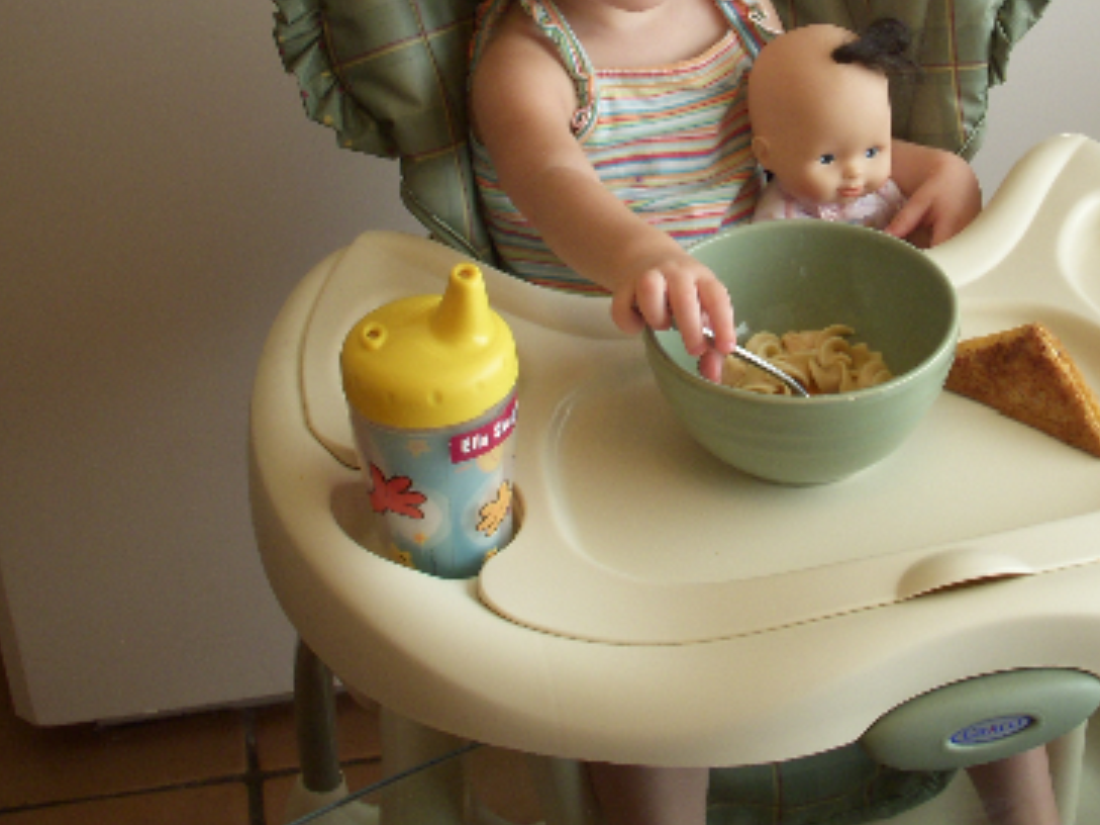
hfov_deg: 28.8
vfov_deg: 21.6
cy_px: 140
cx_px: 730
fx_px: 2128
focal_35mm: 67
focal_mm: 6.3
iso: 100
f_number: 3.3
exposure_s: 1/80
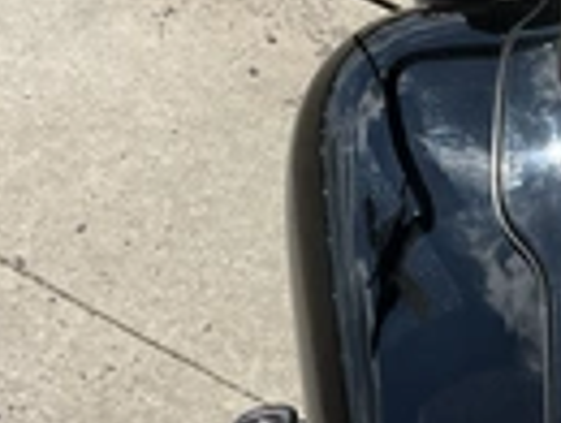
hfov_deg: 20.6
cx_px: 660
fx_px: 1445
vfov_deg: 16.6
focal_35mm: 89
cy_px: 224
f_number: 1.8
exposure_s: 1/2801
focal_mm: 3
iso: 25
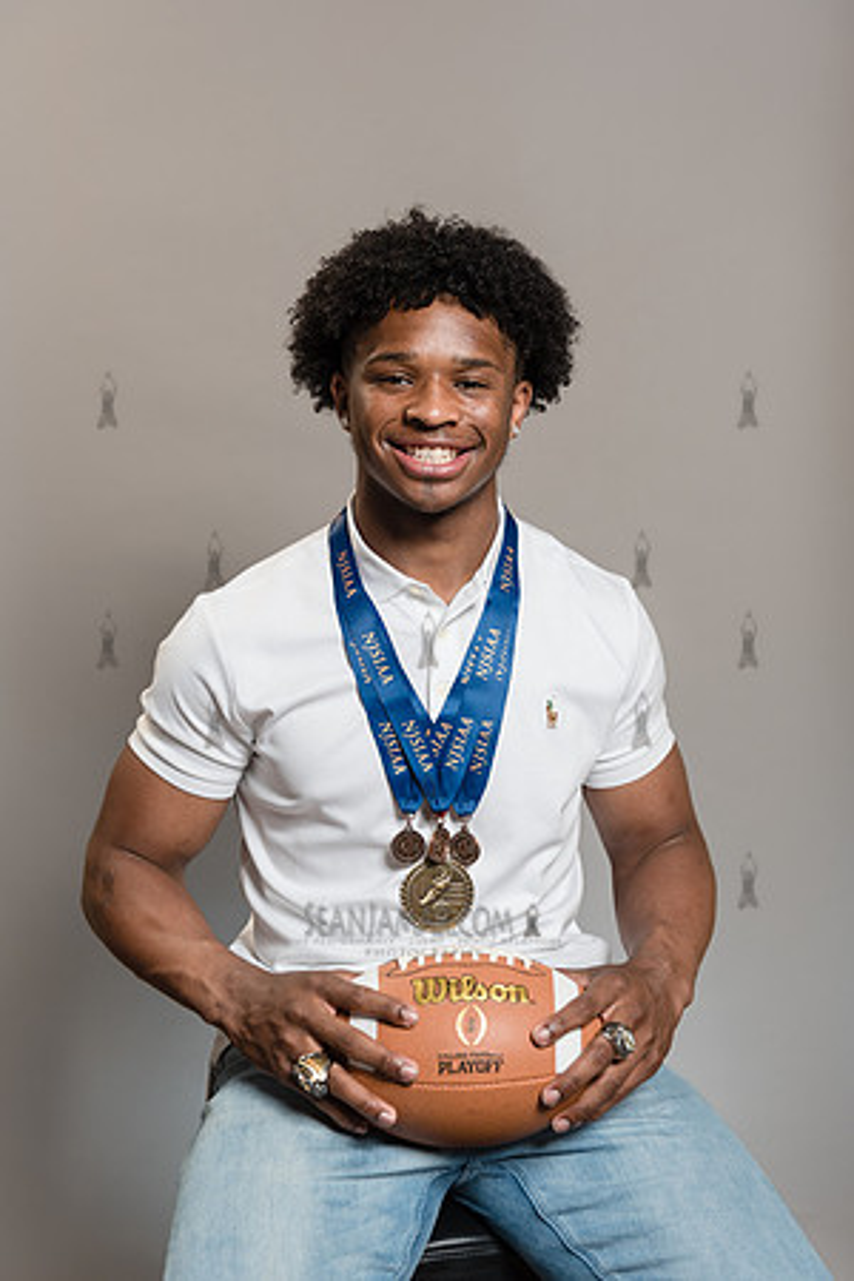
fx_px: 1708
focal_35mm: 48
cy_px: 640
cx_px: 427
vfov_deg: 41.1
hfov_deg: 28.1
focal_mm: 48
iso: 125
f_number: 4.5
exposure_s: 1/200
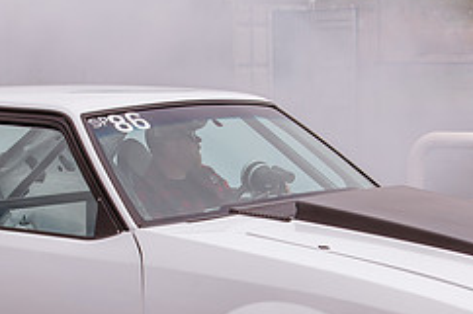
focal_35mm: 115
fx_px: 1510
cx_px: 205
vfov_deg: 11.8
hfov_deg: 17.8
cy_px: 255
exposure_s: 1/320
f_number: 11
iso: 200
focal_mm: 48
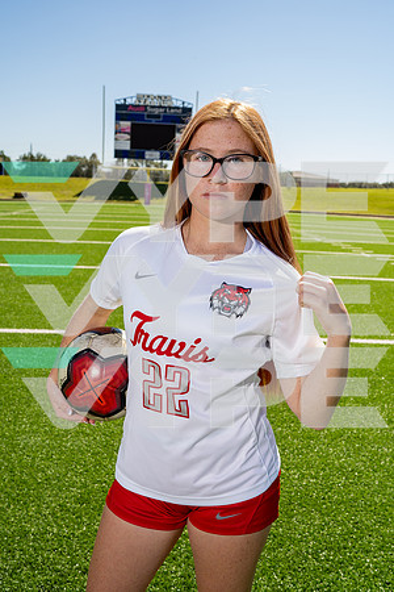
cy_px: 296
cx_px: 197
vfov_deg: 54.4
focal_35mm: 35
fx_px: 575
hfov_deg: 37.9
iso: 80
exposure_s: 1/250
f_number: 6.3
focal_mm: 35
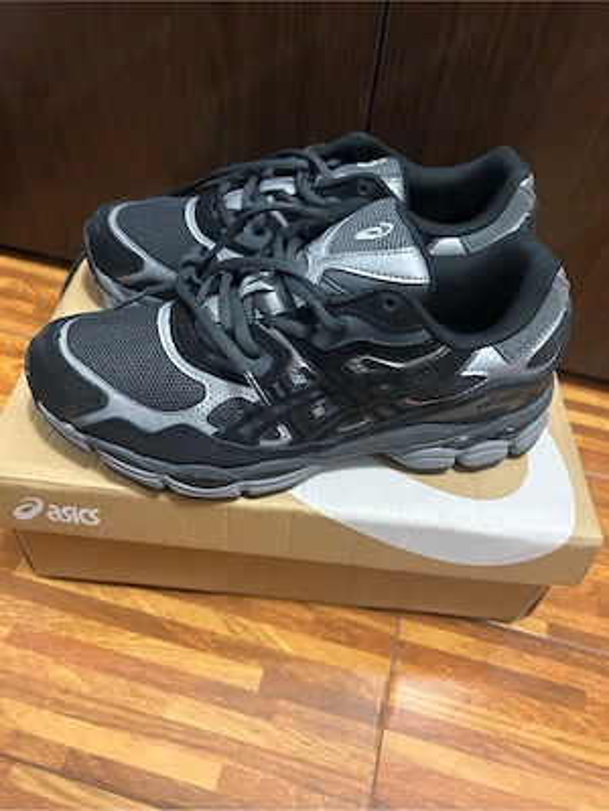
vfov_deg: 67.3
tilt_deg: -48.6
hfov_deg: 53.1
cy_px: 406
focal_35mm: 26
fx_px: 610
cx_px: 304
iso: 640
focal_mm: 5.7
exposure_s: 1/40
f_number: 1.5
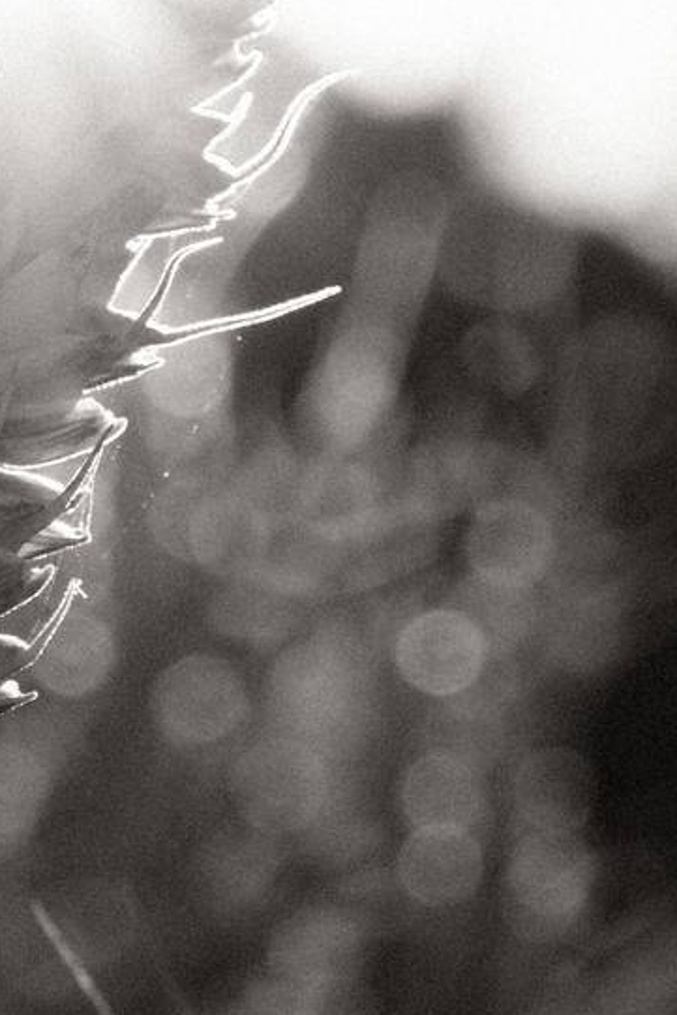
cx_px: 106
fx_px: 8175
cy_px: 977
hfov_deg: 4.7
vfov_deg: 7.1
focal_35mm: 290
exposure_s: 1/420
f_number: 8
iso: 640
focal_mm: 65.2
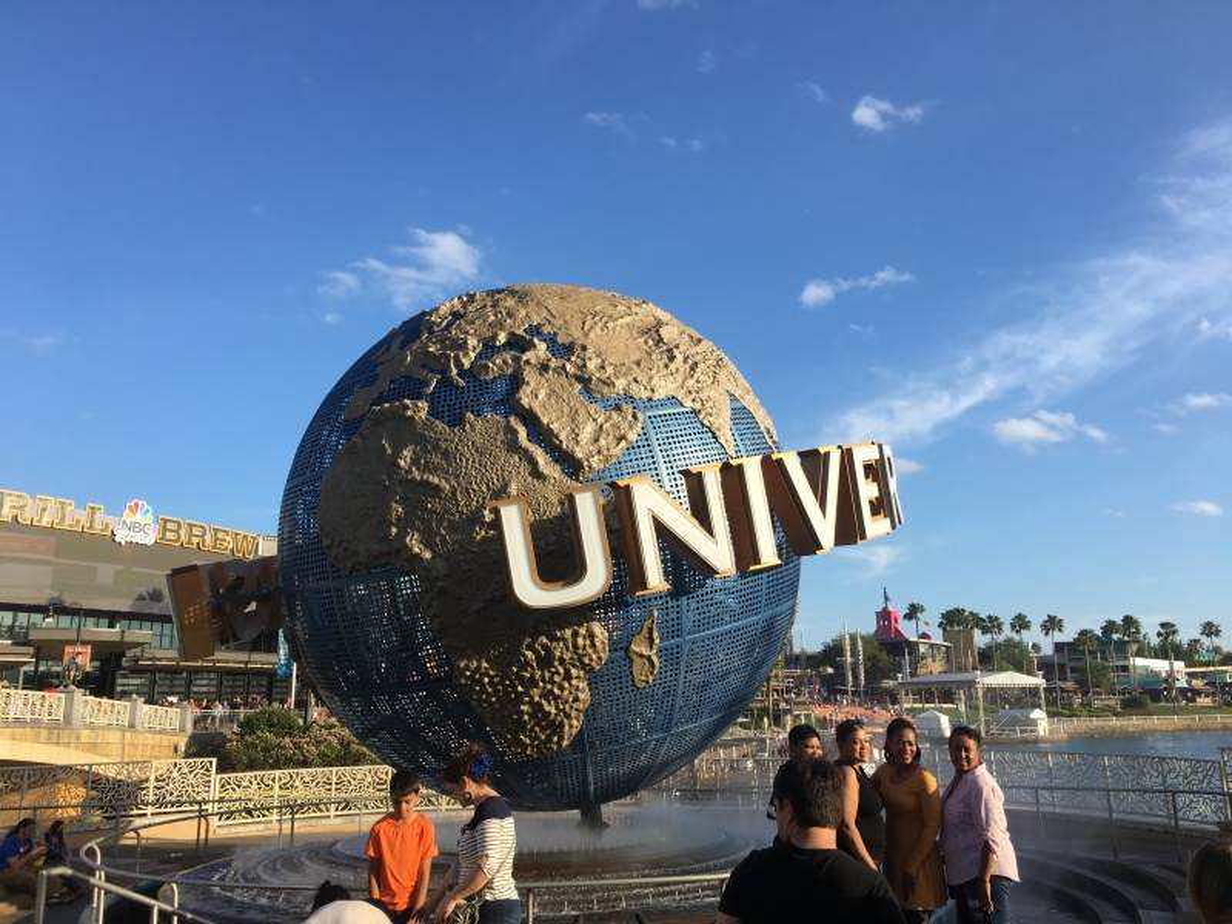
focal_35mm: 29
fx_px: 1032
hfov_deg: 61.7
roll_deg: +1.7
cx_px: 616
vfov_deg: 48.2
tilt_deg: +13.5
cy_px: 462
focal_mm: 4.15
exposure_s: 1/1068
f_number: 2.2
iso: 25
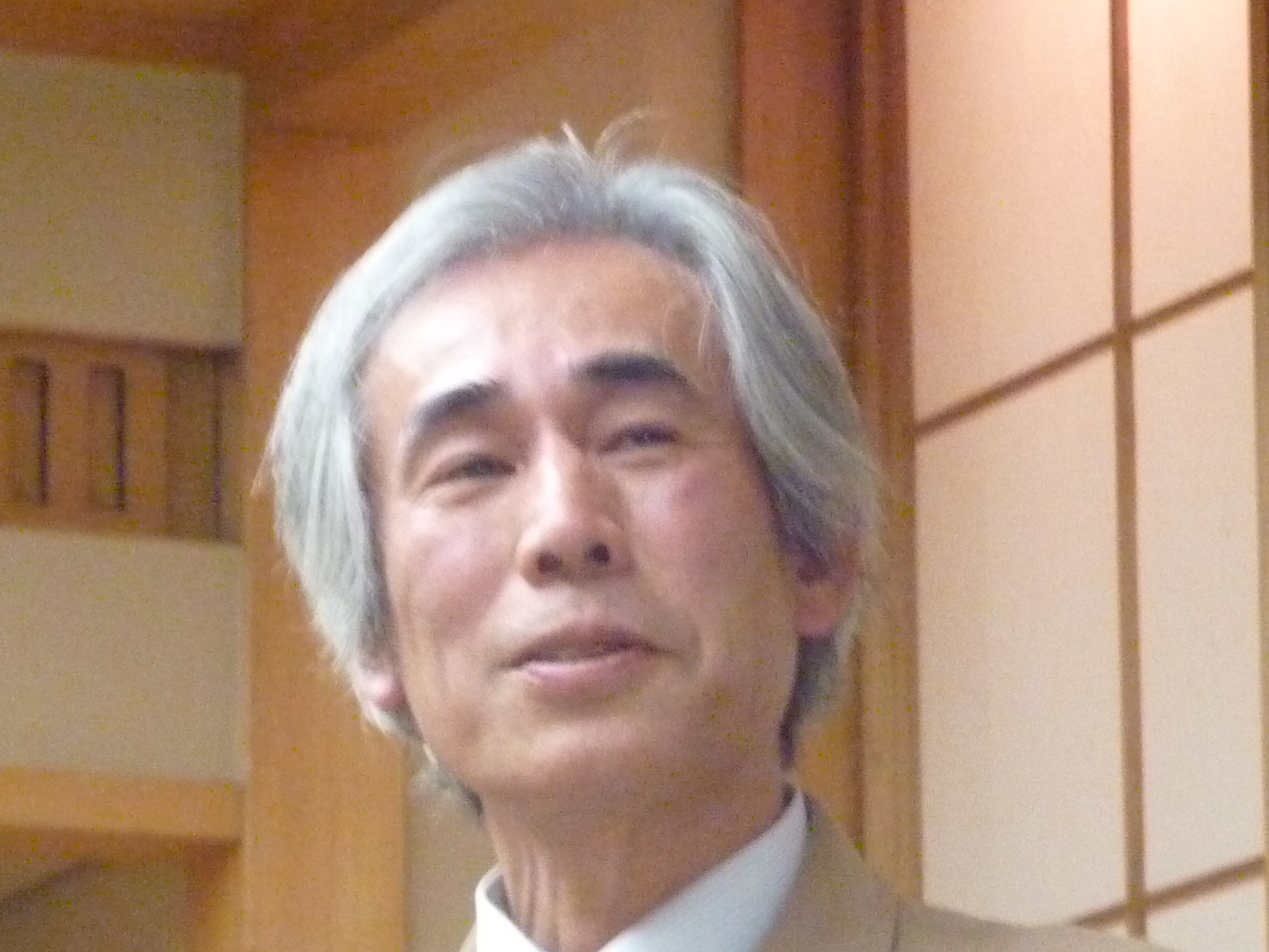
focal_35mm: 277
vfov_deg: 5.4
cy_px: 488
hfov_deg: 7.1
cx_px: 650
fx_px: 10156
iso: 800
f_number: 4.4
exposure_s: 1/15
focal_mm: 19.5
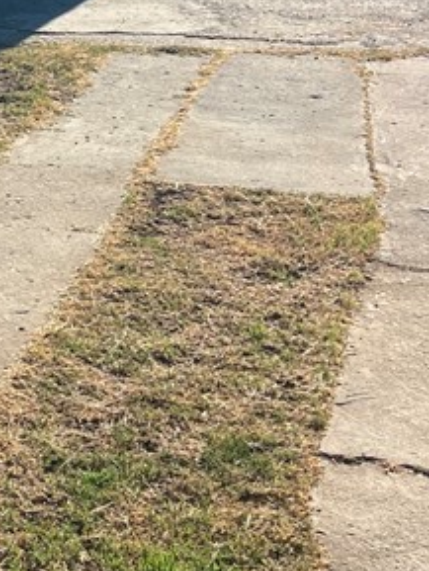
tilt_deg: -7.8
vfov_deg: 20.7
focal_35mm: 92
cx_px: -75
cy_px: 16
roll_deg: +1.4
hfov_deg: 15.5
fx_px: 1519
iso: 50
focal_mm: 5.7
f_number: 1.5
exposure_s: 1/5076
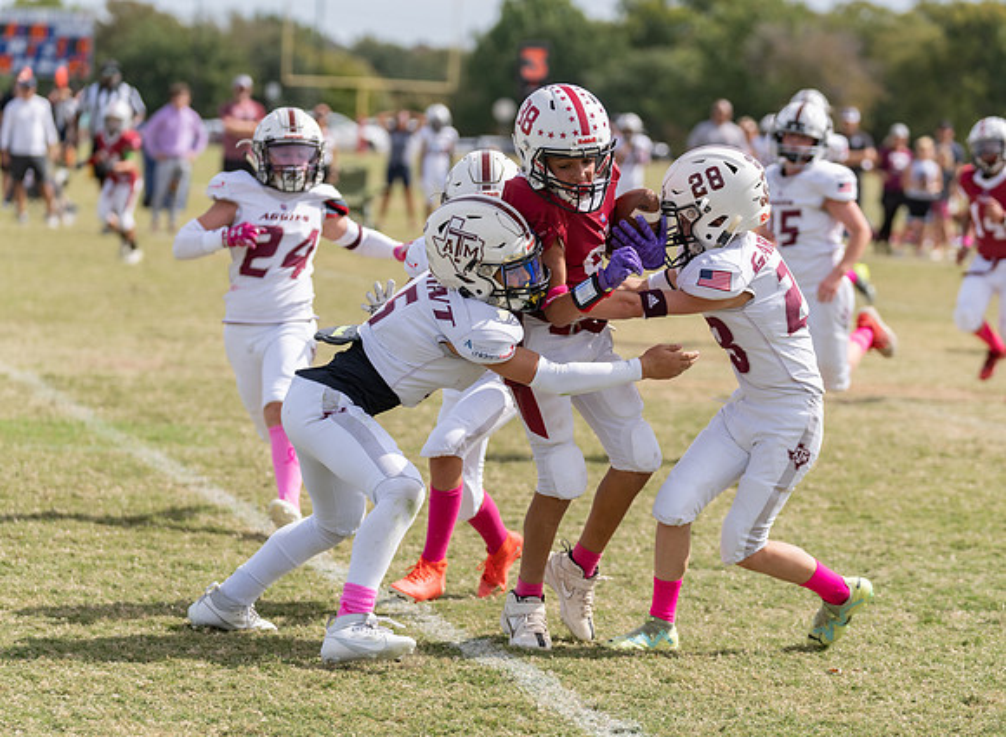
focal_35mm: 154
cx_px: 533
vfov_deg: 9.5
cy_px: 390
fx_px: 4436
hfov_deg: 12.9
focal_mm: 118
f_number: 3.2
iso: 125
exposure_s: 1/2000
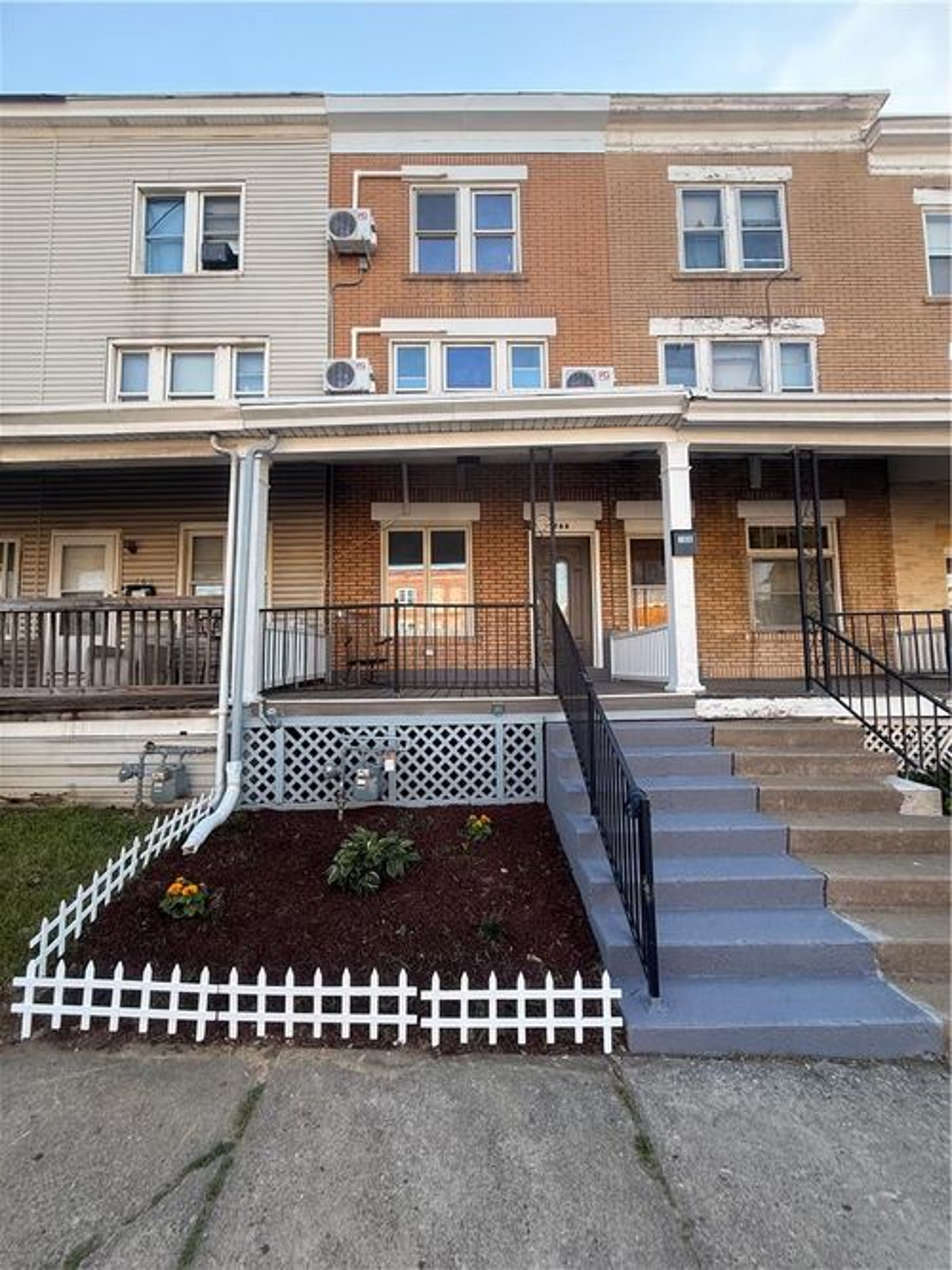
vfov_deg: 102.1
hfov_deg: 85.7
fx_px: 514
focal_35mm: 14
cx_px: 476
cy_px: 635
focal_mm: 2.22
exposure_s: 1/244
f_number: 2.2
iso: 50
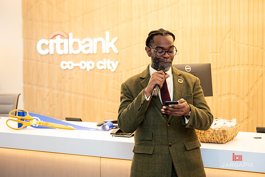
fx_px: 478
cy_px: 82
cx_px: 133
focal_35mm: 65
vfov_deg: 21.0
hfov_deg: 31.0
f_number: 3.2
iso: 400
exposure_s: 1/125
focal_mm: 60
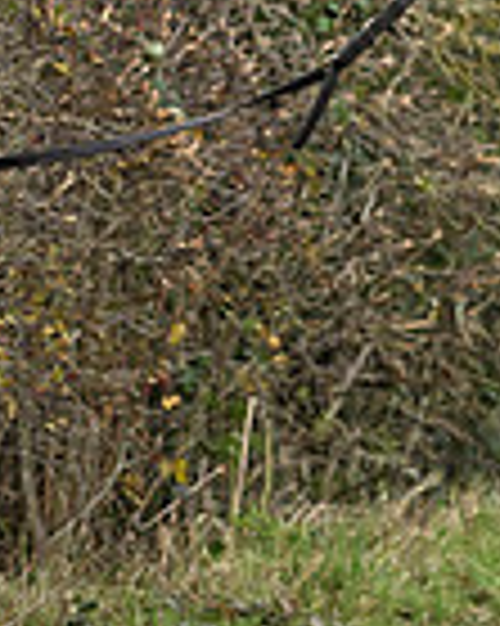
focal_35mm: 393
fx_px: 7278
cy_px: 38
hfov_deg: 3.9
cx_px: 1135
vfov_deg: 4.9
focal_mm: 100
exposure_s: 1/1000
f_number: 4
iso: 900
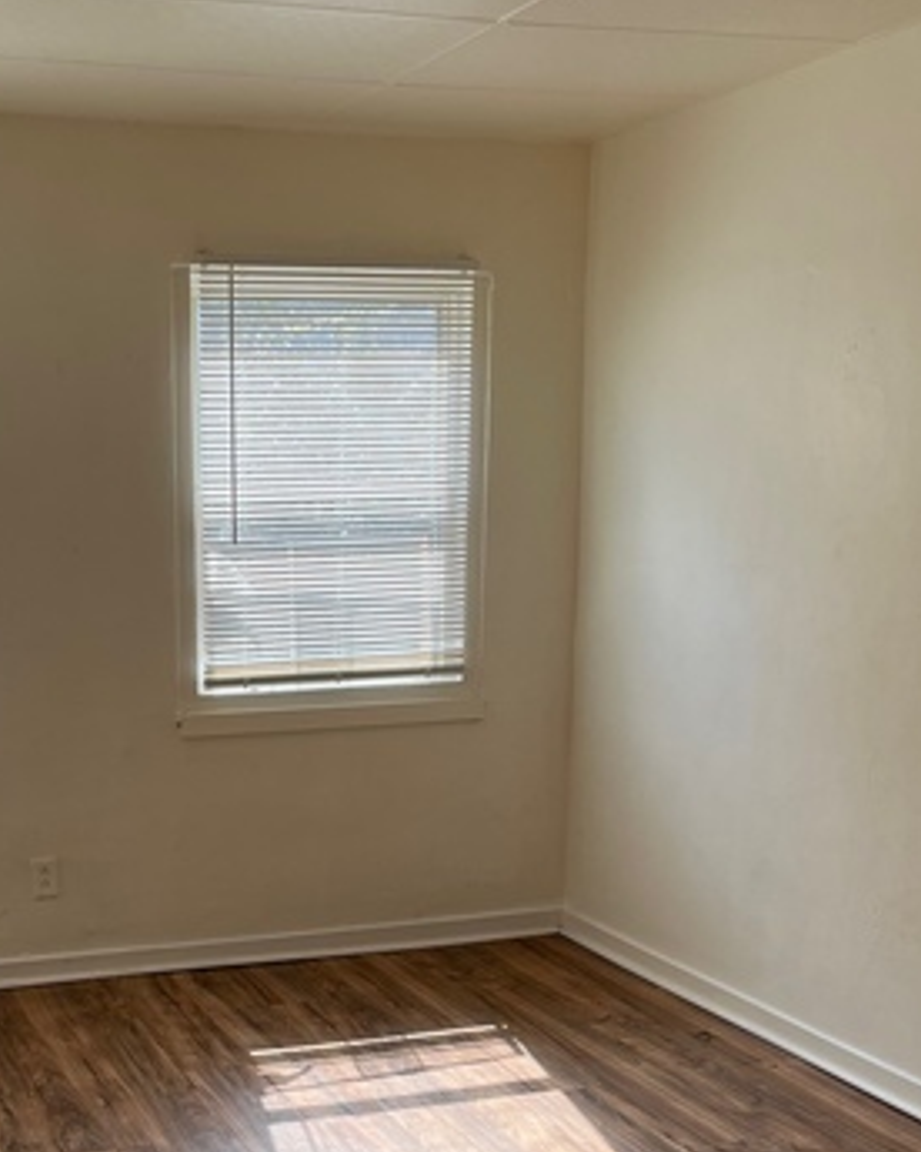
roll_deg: +0.5
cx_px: 250
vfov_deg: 36.8
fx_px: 1670
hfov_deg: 30.4
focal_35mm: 49
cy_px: 907
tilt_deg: -13.9
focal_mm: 5.1
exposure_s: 1/421
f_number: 1.6
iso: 50
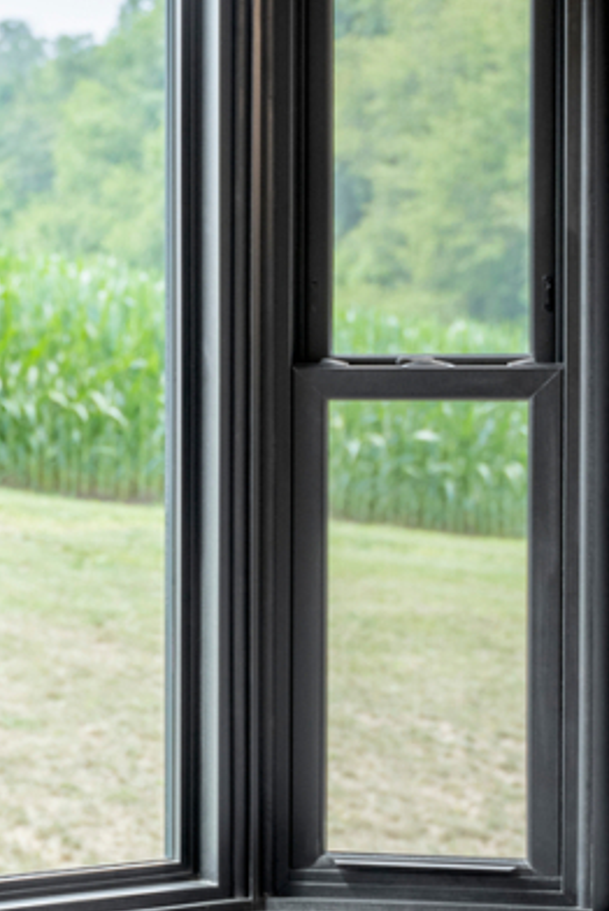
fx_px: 2763
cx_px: 27
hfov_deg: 12.5
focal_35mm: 109
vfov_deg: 18.7
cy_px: 474
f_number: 3.2
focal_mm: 41.8
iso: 320
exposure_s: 1/1250
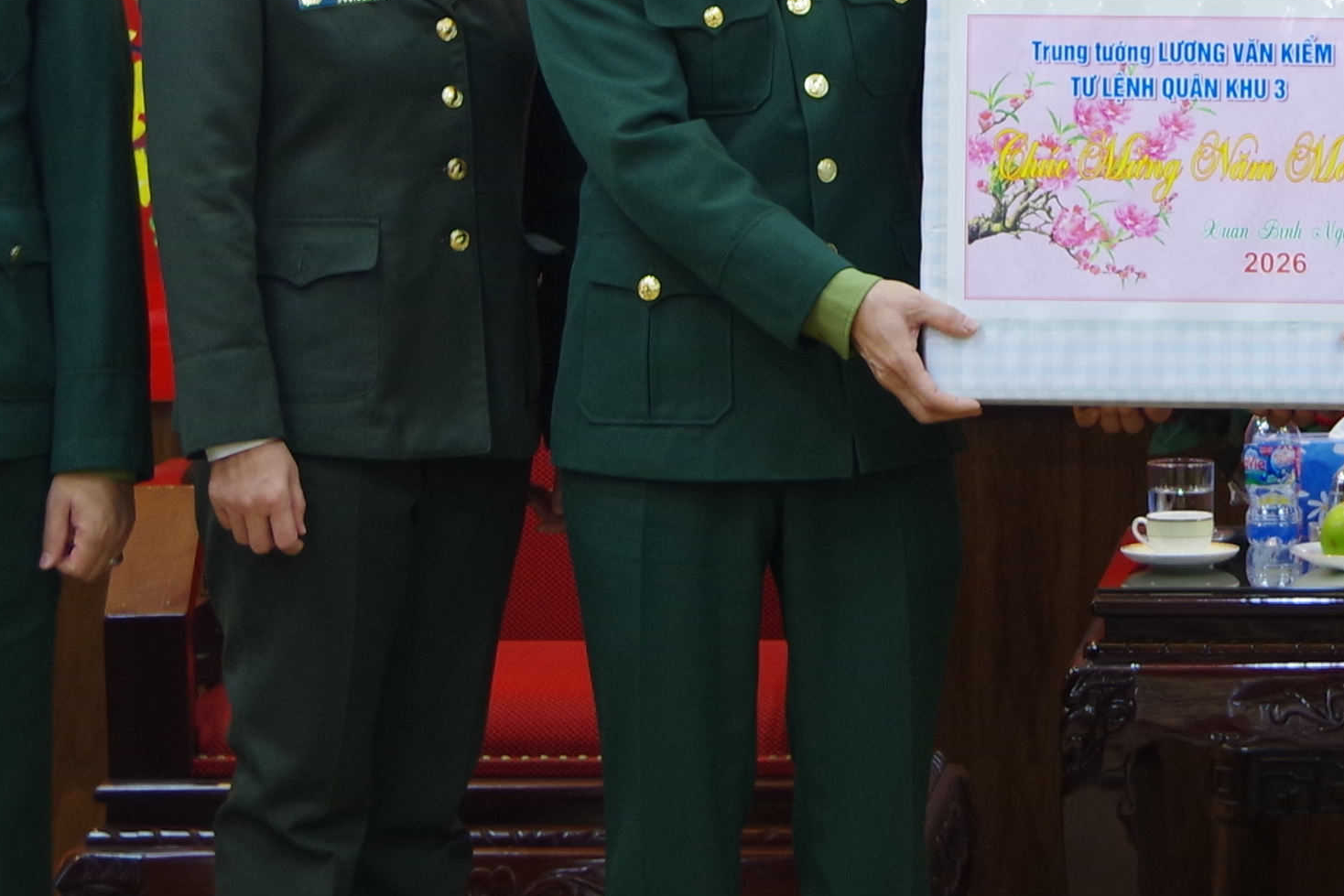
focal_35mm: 188
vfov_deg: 7.3
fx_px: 7019
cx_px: 1028
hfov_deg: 10.9
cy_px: -102
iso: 400
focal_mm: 31
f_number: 4.5
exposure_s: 1/15
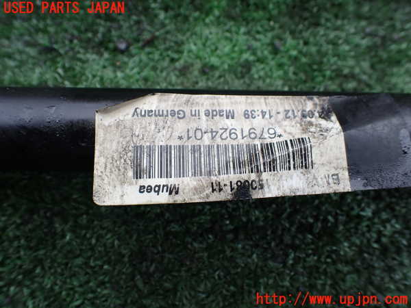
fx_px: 356
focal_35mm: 30
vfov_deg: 46.8
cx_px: 206
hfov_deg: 60.0
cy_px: 154
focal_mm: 5.4
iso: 100
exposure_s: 1/250
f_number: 3.2
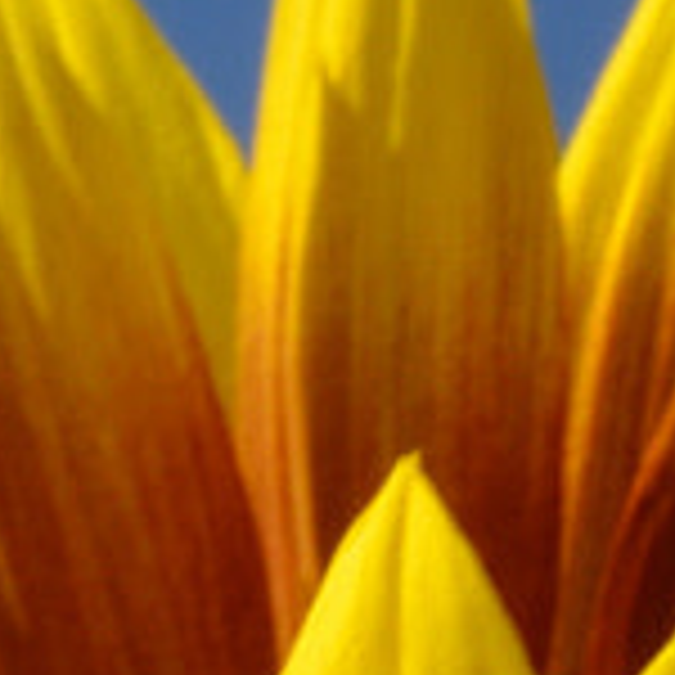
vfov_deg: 2.8
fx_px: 13766
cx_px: -1040
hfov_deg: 2.8
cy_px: 1872
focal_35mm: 624
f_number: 18
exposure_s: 1/50
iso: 100
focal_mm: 46
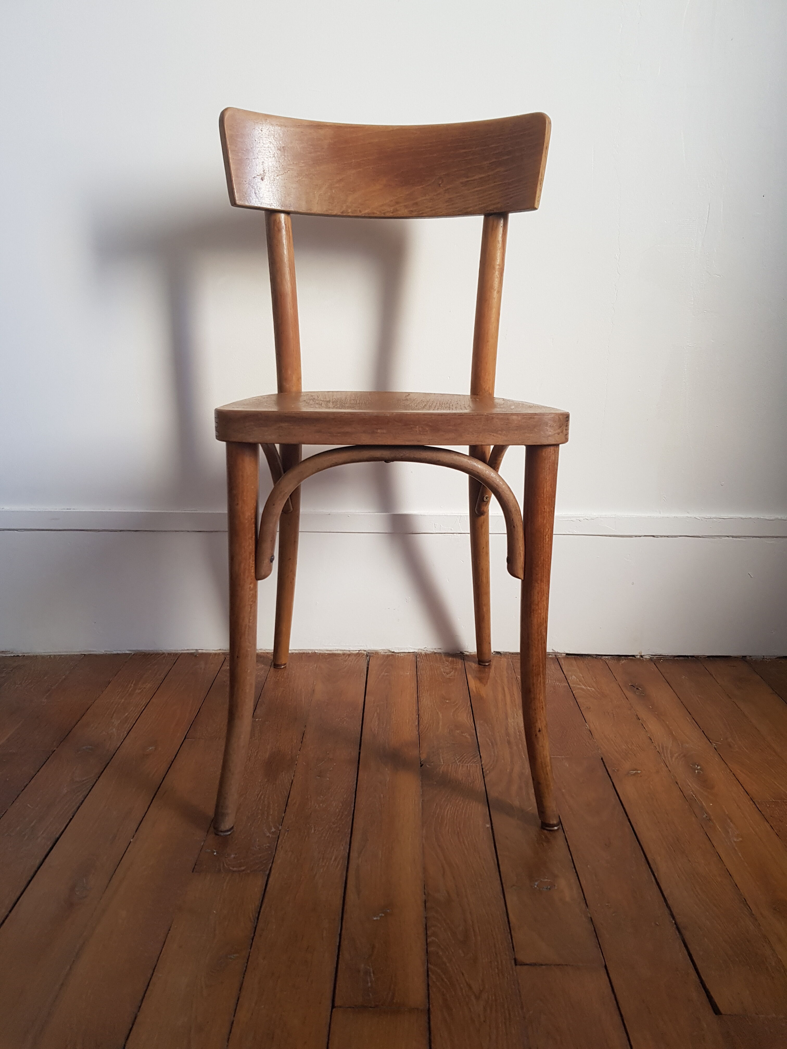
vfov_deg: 67.3
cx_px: 394
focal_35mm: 26
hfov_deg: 53.1
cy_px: 524
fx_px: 788
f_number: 1.7
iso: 100
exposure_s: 1/50
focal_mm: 4.2
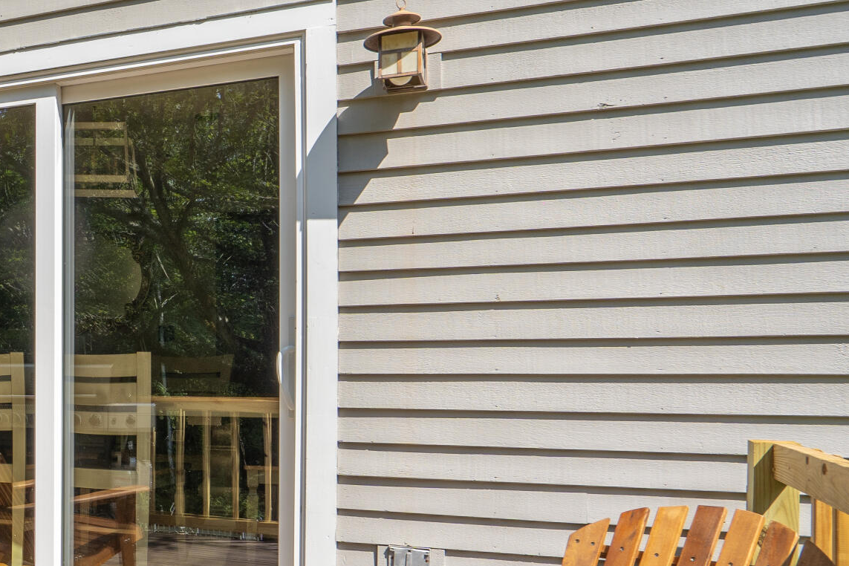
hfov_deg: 39.1
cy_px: 362
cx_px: -60
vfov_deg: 31.7
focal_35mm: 42
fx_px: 990
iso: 80
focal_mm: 16
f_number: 9
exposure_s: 1/160
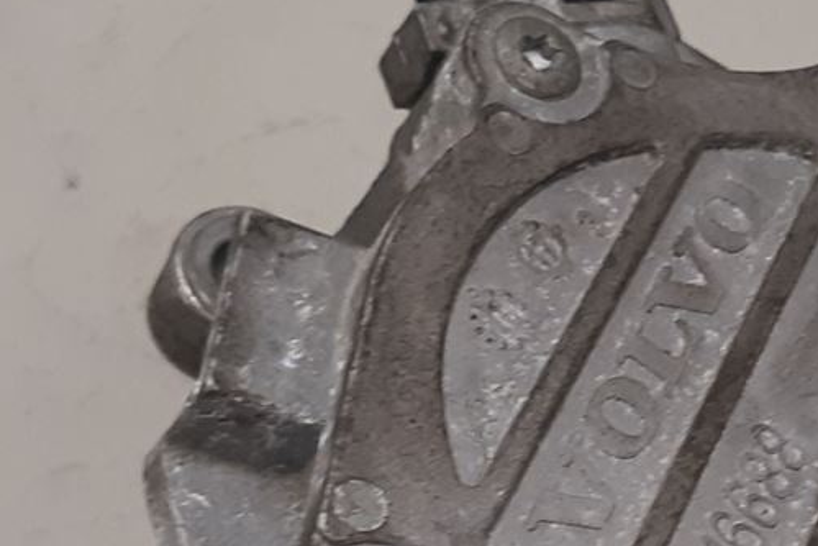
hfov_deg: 18.2
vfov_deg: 12.3
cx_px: 667
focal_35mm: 111
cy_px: 271
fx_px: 2523
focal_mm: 3.93
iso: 100
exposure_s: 1/50
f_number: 1.7
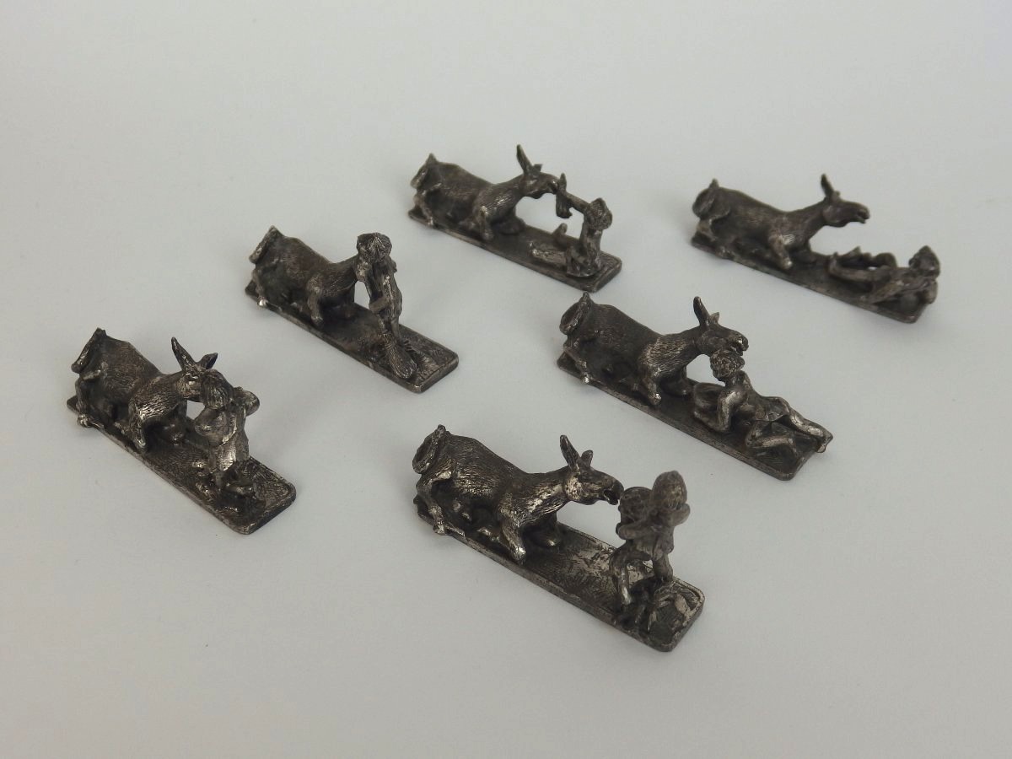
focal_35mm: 42
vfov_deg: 34.3
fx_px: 1228
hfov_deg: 44.8
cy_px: 380
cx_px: 506
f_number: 2.8
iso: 100
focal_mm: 7.5
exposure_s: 1/320
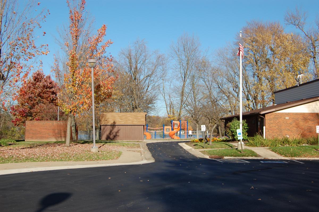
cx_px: 160
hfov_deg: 43.7
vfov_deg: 29.8
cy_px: 106
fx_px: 398
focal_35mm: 45
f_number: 9
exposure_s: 1/320
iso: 200
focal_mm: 30
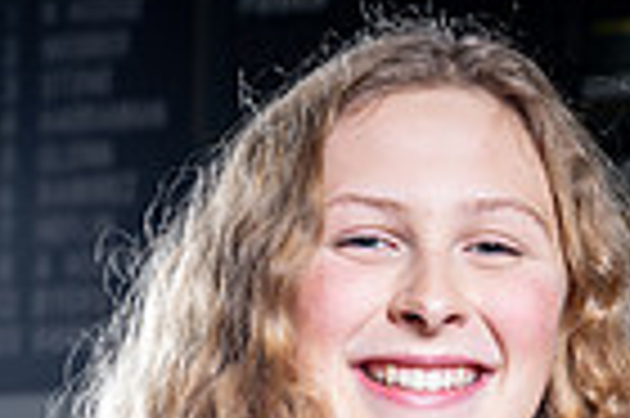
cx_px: 387
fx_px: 3094
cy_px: 944
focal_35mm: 177
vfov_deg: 7.3
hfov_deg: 11.6
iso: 100
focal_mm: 55
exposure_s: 1/250
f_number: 6.3
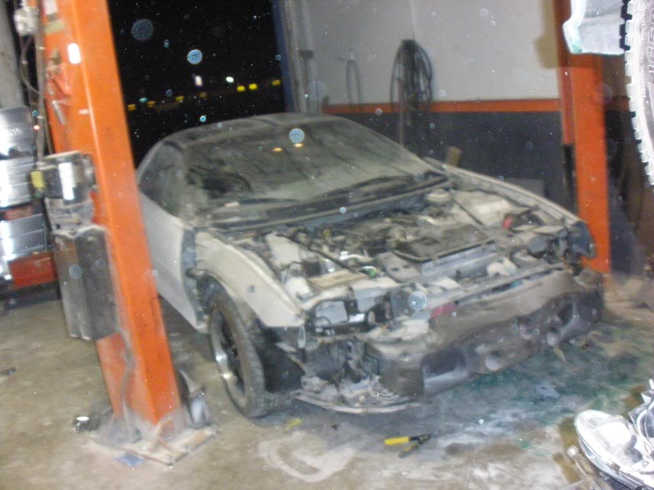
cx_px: 327
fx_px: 680
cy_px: 245
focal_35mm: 36
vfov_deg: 39.7
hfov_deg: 51.4
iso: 800
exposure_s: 1/30
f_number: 3.5
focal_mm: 6.3
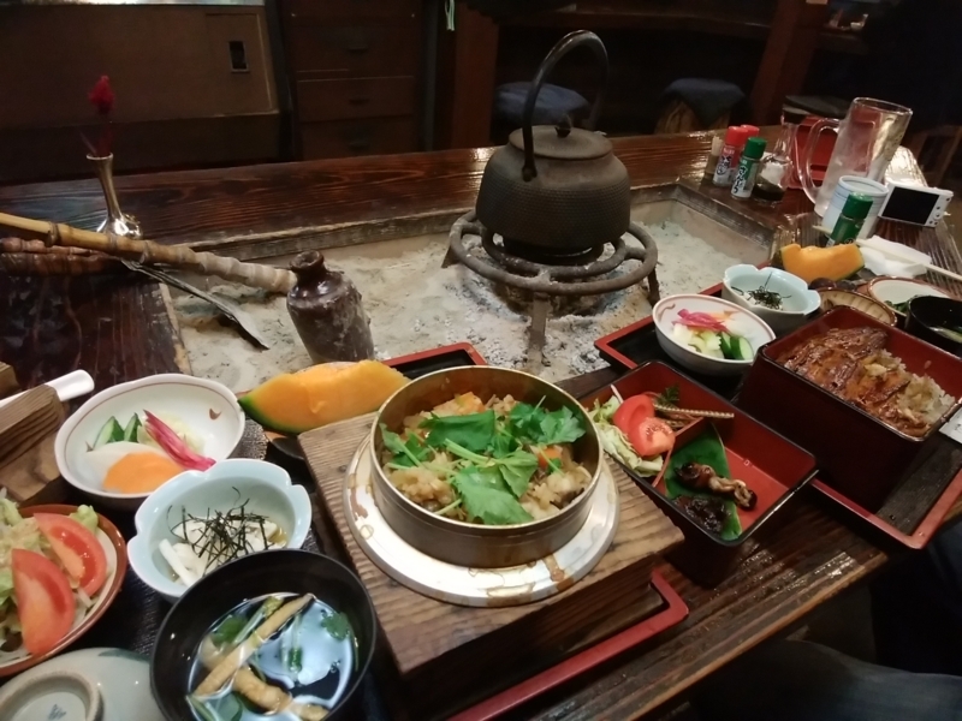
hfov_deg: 76.4
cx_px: 481
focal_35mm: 22
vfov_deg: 61.1
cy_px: 360
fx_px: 611
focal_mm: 3
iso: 400
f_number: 2
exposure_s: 1/24
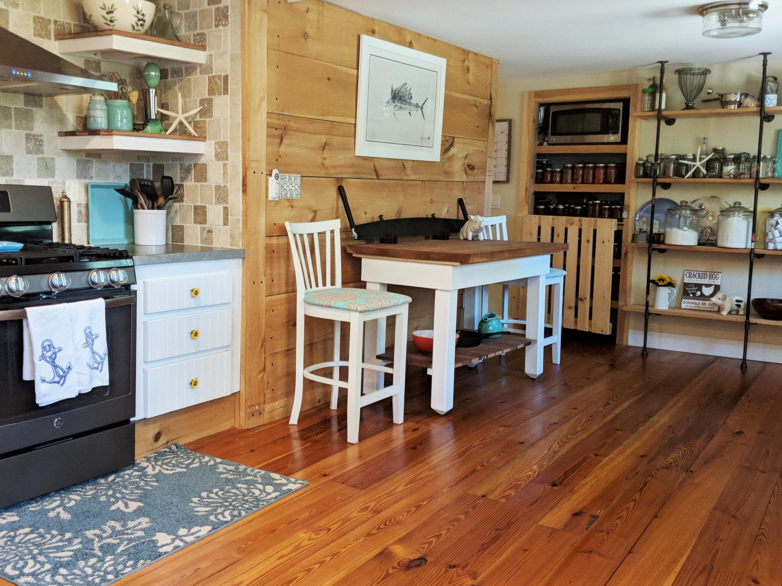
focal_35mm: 33
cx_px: 318
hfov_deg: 55.0
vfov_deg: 42.9
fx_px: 745
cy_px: 275
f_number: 1.8
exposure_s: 1/120
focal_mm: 4.44
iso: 256
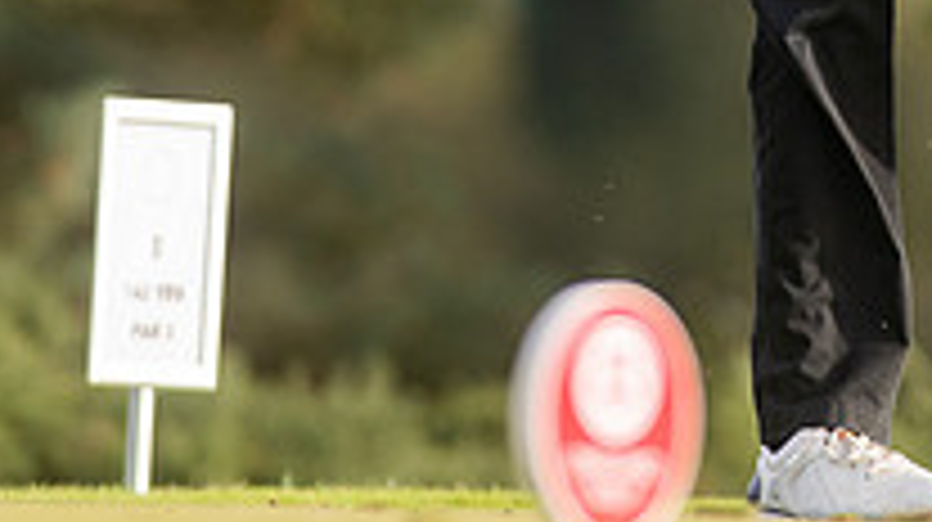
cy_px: -414
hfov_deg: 2.1
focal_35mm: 1031
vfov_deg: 1.2
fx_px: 25456
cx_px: 694
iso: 640
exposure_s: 1/2000
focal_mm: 300
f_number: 4
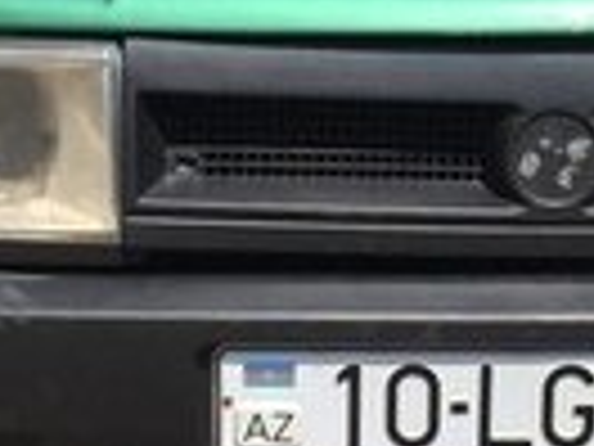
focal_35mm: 145
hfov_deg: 13.5
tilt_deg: -13.8
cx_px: 544
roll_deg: -2.1
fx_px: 2488
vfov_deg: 10.0
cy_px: -173
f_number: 2.2
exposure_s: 1/1799
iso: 32
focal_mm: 4.15
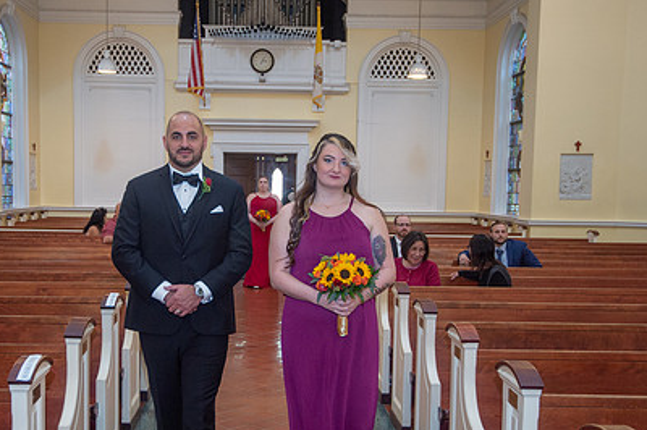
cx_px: 265
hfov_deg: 43.5
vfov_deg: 29.7
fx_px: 808
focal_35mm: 45
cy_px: 259
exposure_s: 1/125
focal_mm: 31
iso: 1000
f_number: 4
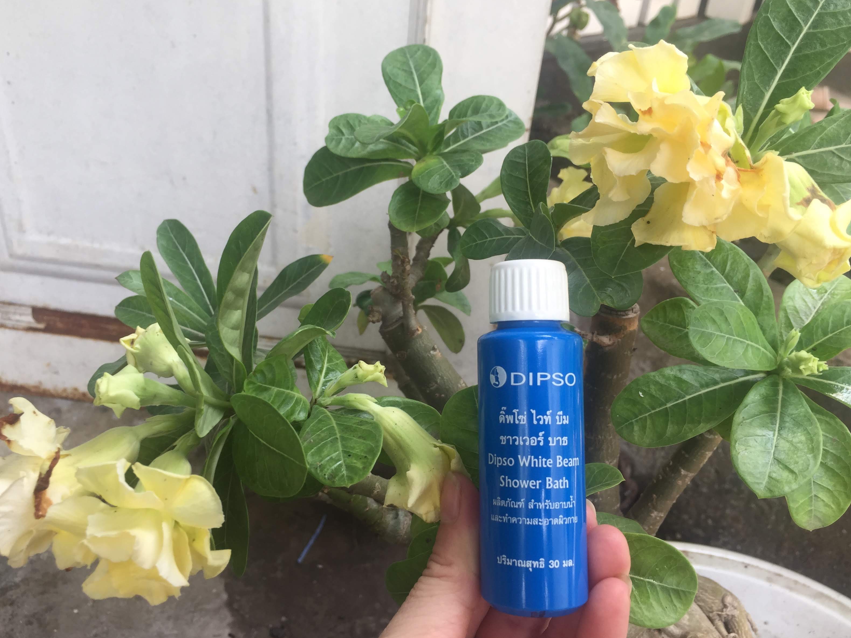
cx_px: 423
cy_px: 320
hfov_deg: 60.0
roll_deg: -6.8
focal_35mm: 30
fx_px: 737
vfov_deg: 46.8
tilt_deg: -30.2
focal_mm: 4.15
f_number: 2.2
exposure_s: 1/100
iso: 32
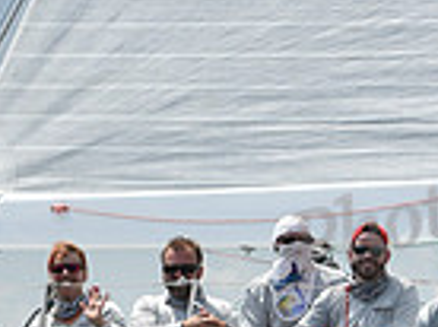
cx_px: 130
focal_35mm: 385
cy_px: 402
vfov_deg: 3.8
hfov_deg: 5.2
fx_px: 4863
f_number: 7.1
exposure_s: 1/1250
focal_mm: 95
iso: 250
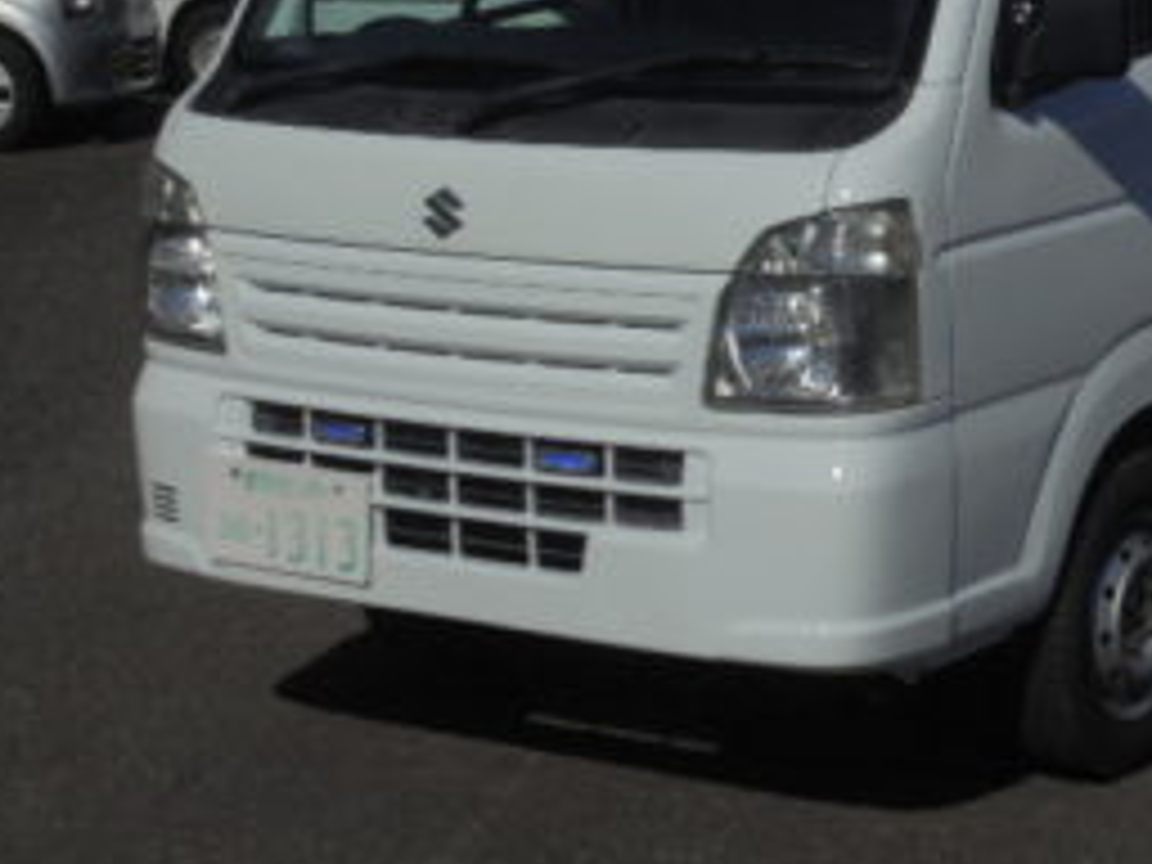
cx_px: 868
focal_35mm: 100
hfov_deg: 19.5
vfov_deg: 14.7
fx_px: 3328
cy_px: 243
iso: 100
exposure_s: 1/250
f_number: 5.6
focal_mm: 11.5
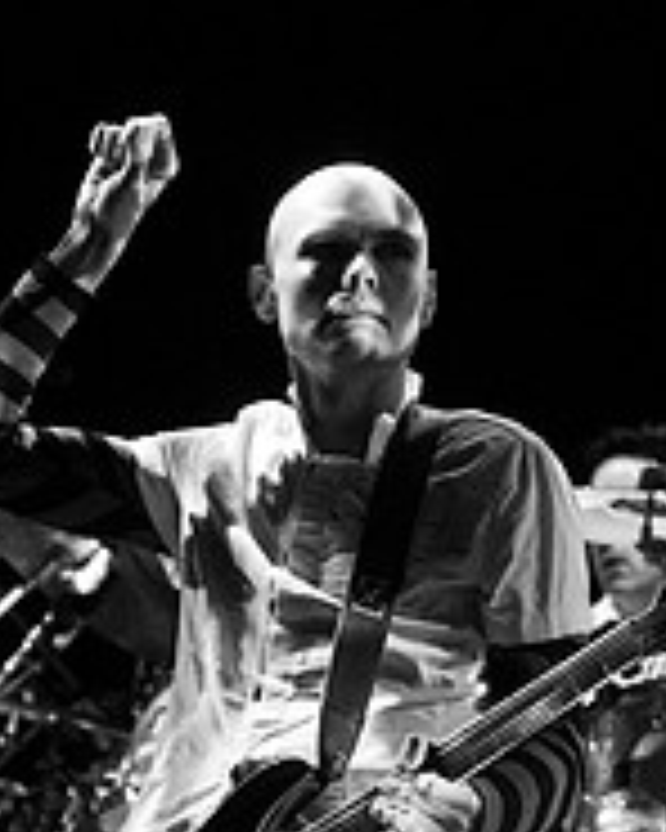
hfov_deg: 6.4
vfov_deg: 8.0
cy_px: 845
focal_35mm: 240
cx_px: 389
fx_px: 5913
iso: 800
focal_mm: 70
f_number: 3.2
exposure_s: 1/250
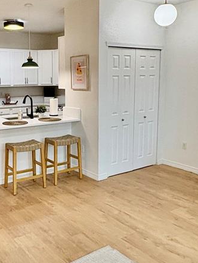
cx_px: 54
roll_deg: +0.3
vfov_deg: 48.8
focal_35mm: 38
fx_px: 290
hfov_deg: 37.0
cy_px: 115
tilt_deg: -6.8
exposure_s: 1/120
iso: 250
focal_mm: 2.22
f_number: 2.2
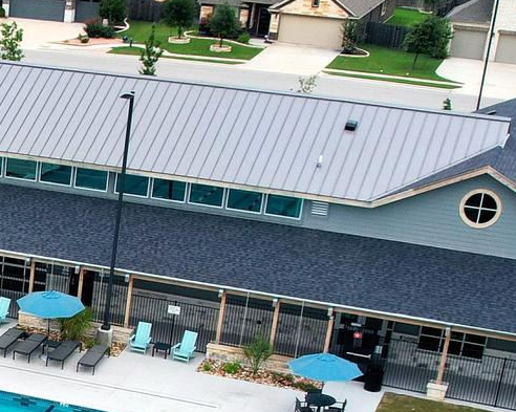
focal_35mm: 86
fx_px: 1313
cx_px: -225
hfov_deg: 19.7
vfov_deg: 17.3
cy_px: 437
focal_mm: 8.38
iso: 130
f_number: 2.8
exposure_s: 1/2500
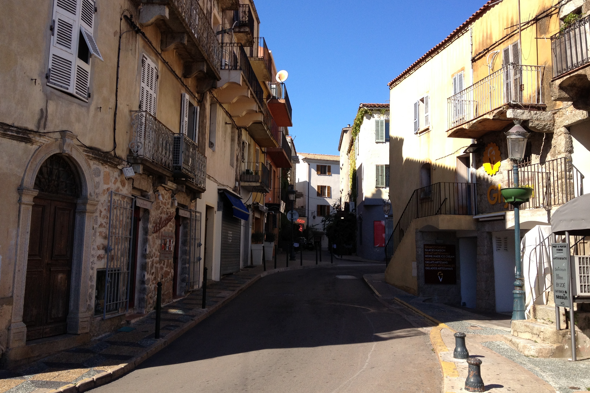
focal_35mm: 37
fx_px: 606
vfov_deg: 35.9
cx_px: 293
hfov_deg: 51.9
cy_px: 175
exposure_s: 1/986
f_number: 2.4
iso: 64
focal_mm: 4.28
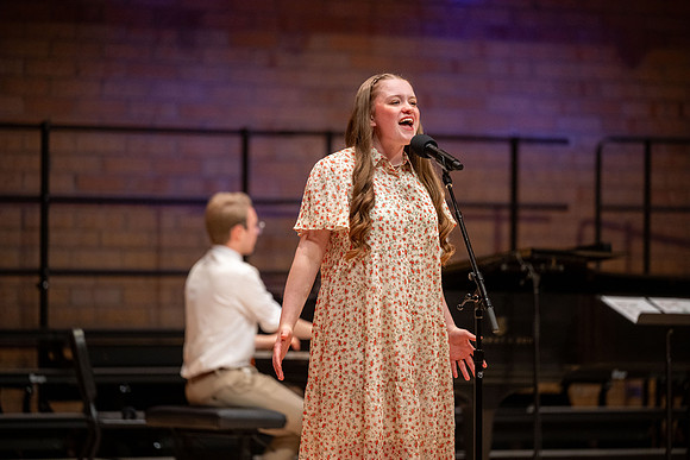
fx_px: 3834
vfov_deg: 6.9
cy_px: 230
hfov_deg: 10.3
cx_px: 345
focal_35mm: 200
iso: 2500
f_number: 2.8
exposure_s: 1/500
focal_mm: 200
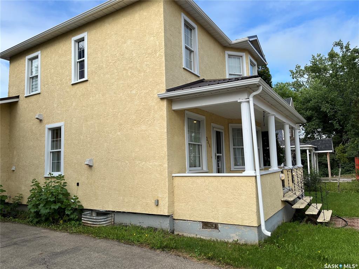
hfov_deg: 67.3
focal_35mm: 26
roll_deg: +2.1
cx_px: 180
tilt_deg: +4.6
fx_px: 270
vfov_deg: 53.1
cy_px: 134
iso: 50
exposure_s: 1/3311
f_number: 1.6
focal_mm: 5.1
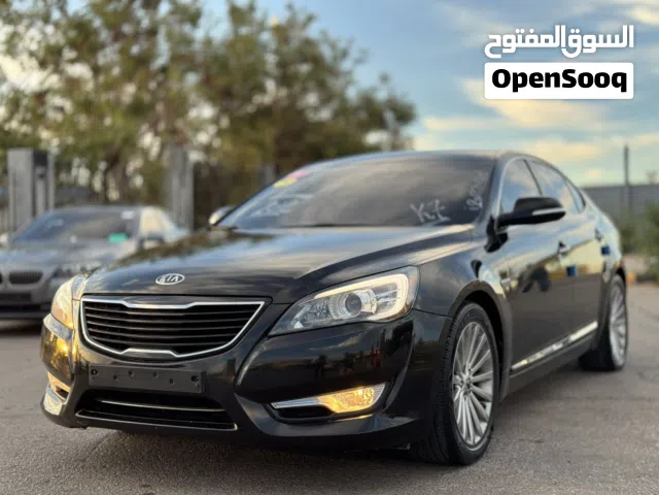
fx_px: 914
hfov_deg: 39.7
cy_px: 248
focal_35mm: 48
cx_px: 330
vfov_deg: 30.3
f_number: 1.78
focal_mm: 6.76
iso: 64
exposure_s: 1/236
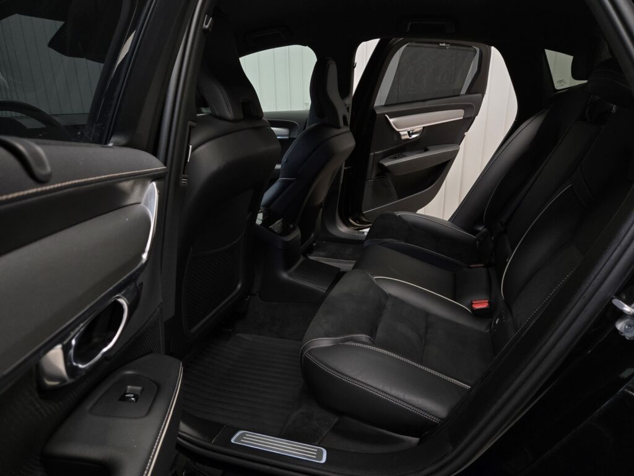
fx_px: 421
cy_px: 238
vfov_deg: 58.9
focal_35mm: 23
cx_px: 317
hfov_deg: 73.9
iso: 250
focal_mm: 5.4
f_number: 1.8
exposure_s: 1/100
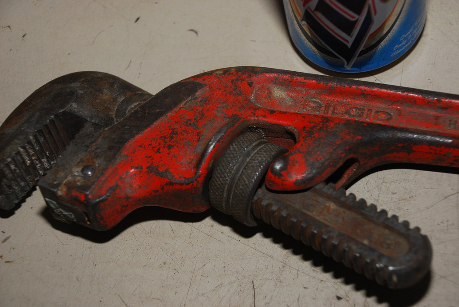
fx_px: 995
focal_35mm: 78
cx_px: 230
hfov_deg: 26.0
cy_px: 154
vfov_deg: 17.5
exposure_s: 1/60
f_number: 5
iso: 200
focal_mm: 52
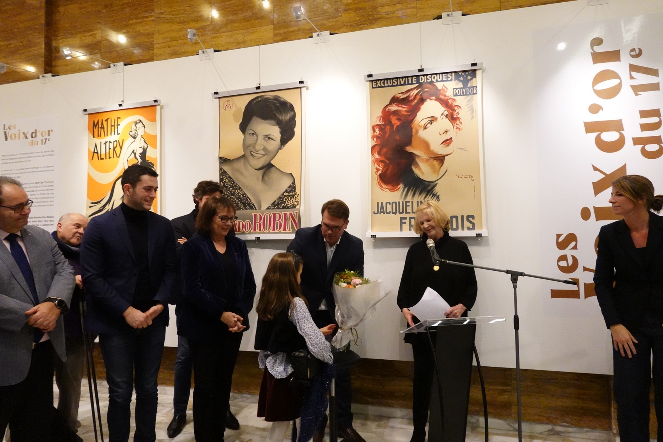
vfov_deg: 53.1
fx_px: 442
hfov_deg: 73.7
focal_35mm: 24
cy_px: 221
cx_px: 332
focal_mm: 9
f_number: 2.8
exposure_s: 1/200
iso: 3200
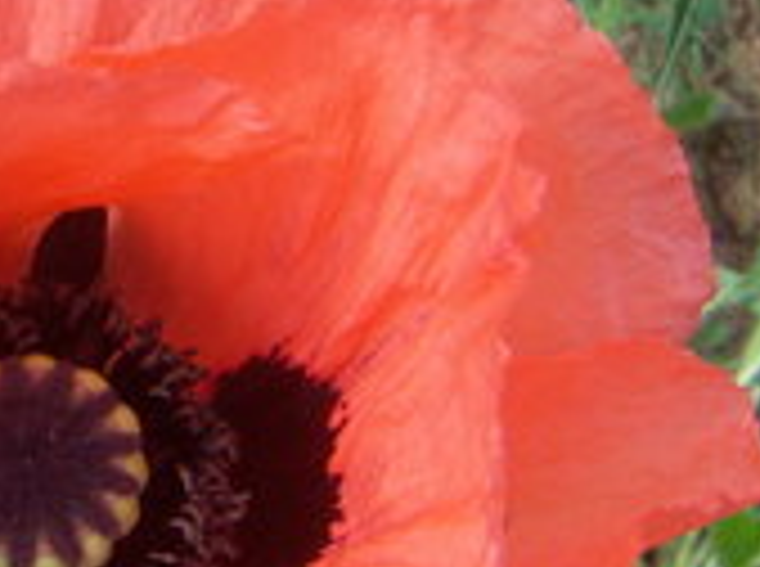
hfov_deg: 20.4
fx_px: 2059
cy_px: 450
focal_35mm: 94
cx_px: 36
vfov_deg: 15.6
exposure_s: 1/160
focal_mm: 4.7
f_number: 2.8
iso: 50
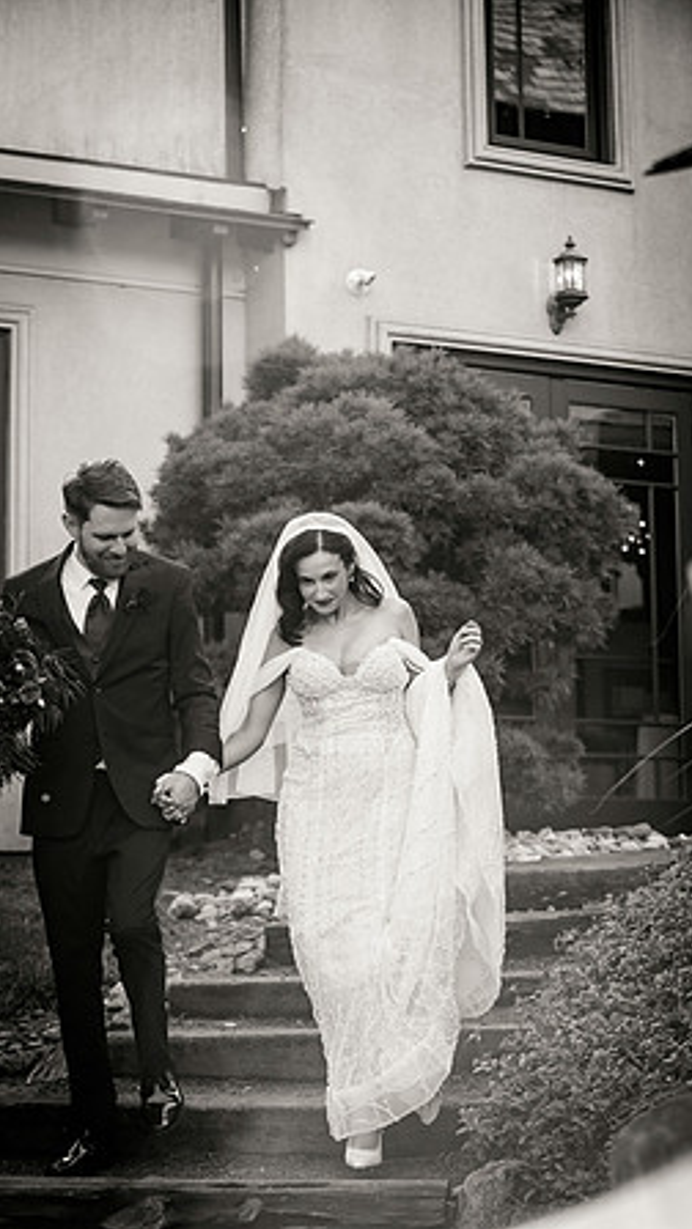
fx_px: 2577
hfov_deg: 15.3
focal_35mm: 79
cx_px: 321
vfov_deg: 26.8
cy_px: 614
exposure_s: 1/2500
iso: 800
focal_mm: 75
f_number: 4
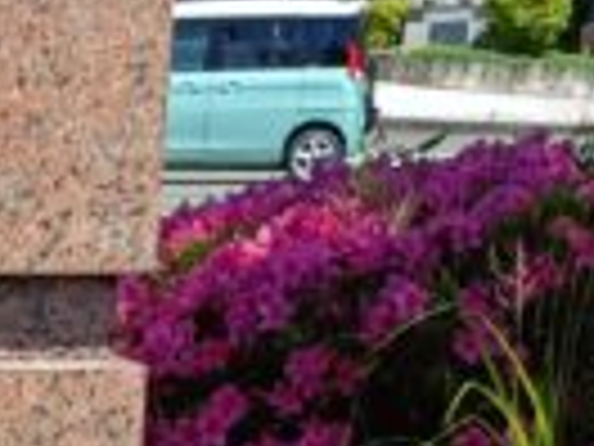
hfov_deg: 9.5
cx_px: -598
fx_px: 3329
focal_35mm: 194
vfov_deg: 7.0
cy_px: 1261
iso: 50
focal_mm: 4.7
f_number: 1.7
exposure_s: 1/401
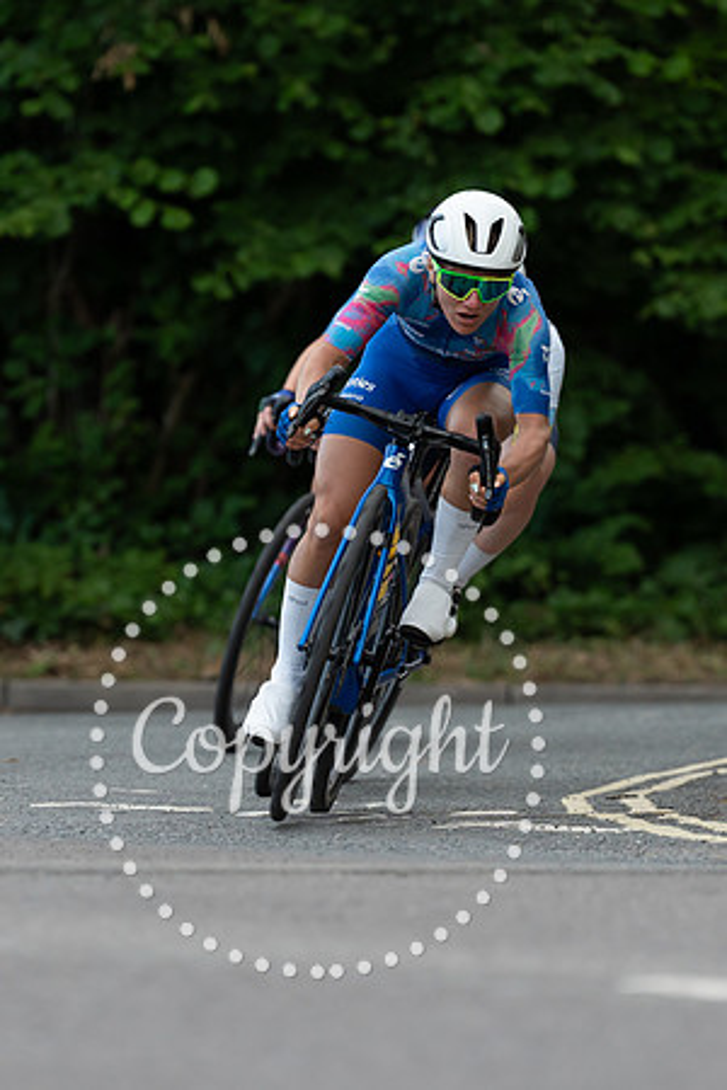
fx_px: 8834
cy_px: 646
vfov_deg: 7.1
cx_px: 336
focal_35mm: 292
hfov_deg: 4.7
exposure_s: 1/800
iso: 1000
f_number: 3.2
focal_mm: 164
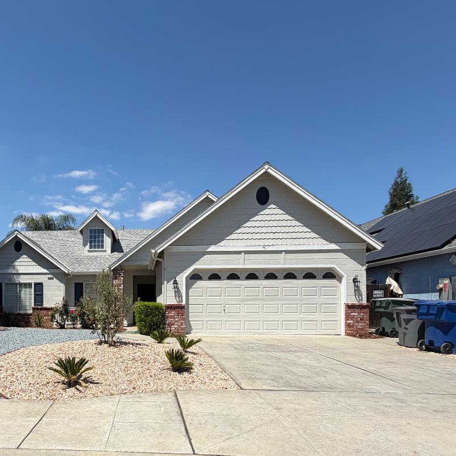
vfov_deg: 65.3
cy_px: 307
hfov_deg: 63.6
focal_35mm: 23
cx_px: 118
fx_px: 343
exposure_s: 1/1167
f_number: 2.2
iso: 20
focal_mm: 2.22
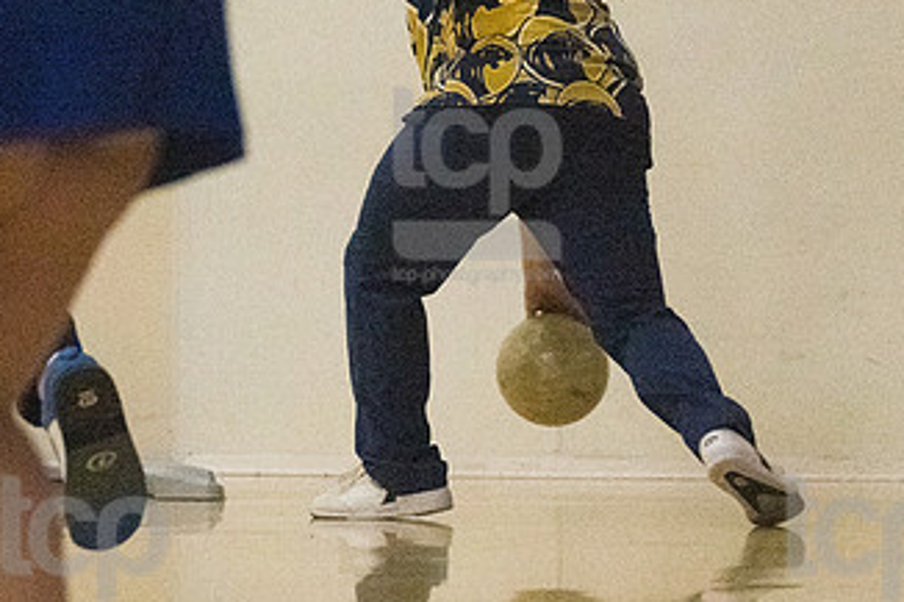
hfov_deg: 5.7
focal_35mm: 359
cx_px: 477
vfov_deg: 3.8
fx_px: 9010
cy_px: 186
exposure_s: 1/1250
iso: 10000
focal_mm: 135
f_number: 4.5
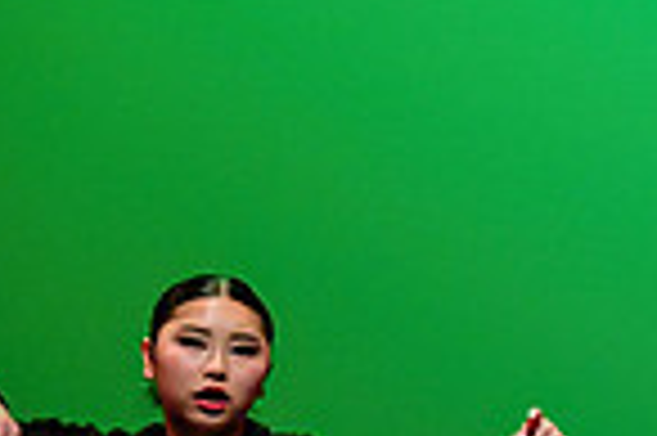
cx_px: 1489
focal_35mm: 287
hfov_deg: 6.9
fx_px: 5232
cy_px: 559
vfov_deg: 4.8
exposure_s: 1/270
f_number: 2.8
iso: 2000
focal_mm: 62
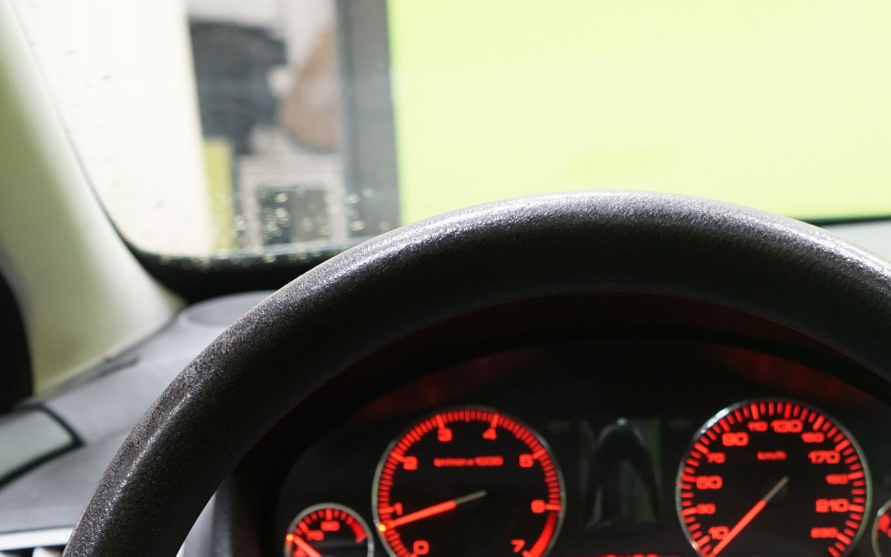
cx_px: 603
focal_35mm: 69
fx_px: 1676
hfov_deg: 29.5
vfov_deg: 17.9
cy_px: 671
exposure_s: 1/25
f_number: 4.5
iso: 1250
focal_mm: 29
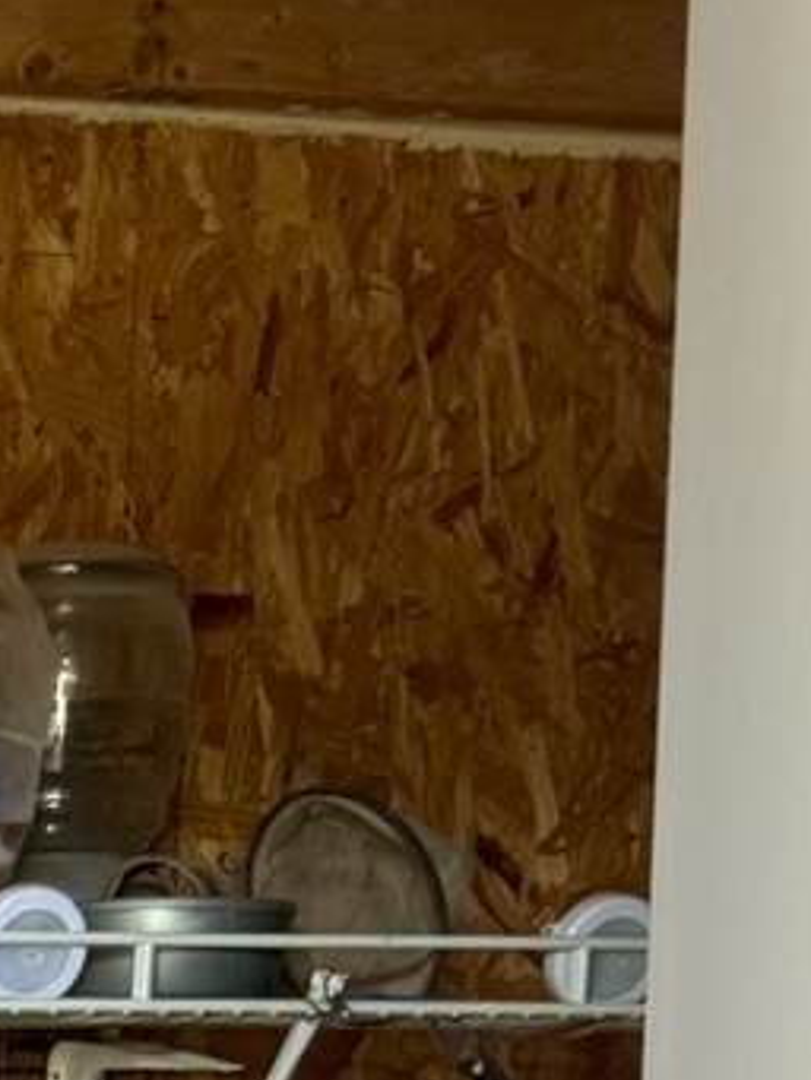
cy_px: 2144
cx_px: -1194
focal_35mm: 144
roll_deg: -0.2
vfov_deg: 12.2
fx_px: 4495
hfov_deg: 9.2
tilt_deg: -6.1
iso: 200
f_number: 1.78
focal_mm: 6.76
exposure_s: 1/105
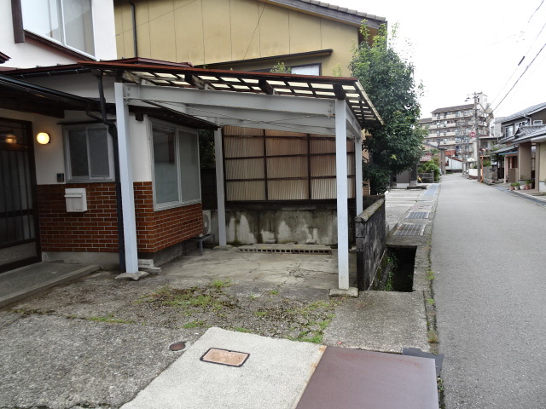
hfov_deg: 71.6
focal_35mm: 24
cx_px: 273
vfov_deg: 56.8
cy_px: 204
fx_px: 379
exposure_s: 1/160
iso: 80
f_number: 3.5
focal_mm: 4.1
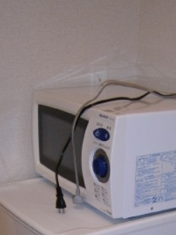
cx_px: 93
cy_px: 260
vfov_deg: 24.5
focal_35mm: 74
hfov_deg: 19.9
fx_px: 502
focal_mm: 5.5
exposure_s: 1/30
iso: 125
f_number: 2.9
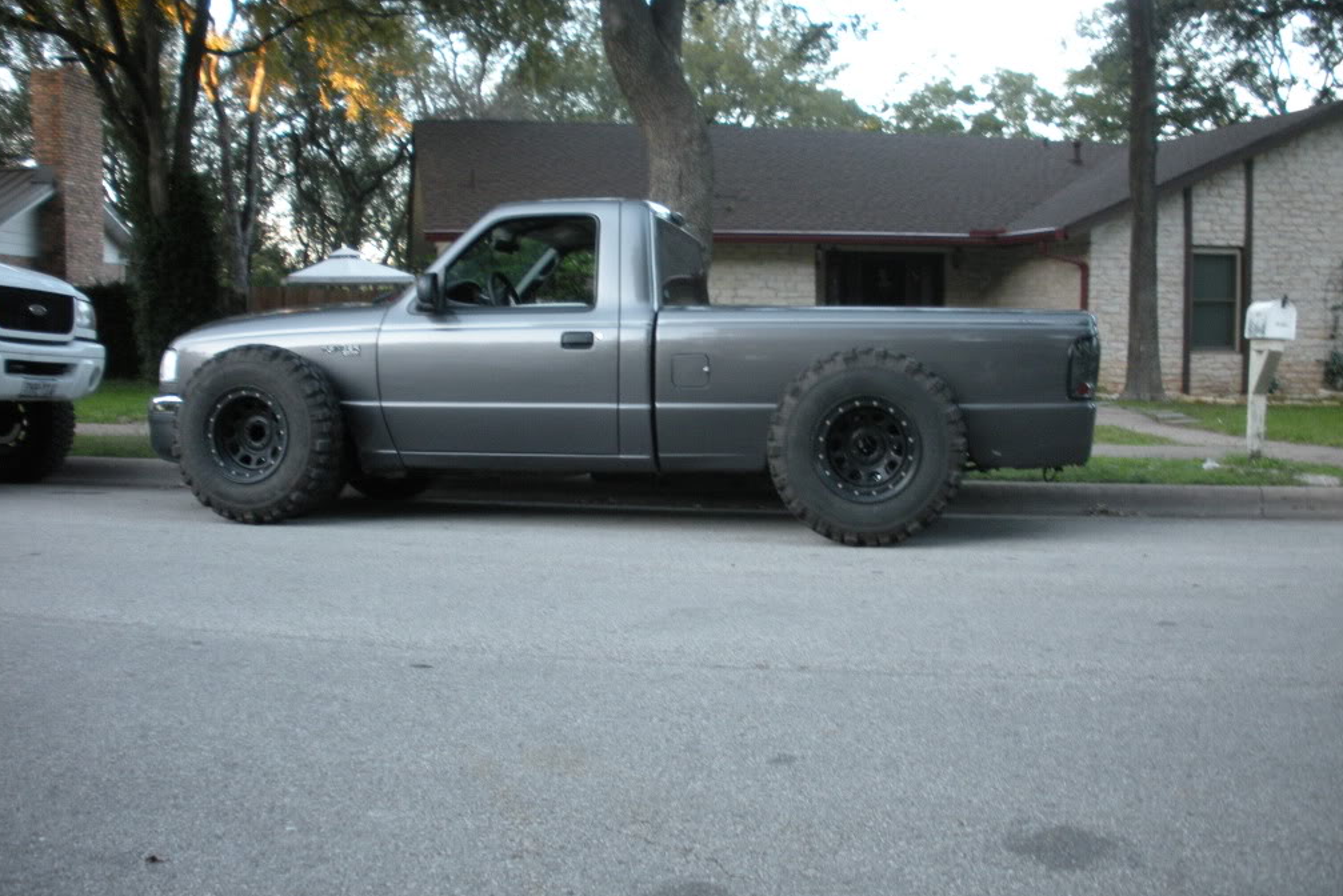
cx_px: 671
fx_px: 1381
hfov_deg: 51.9
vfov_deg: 35.9
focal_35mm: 37
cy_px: 404
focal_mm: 6.3
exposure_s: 1/59.8
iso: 276
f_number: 3.5
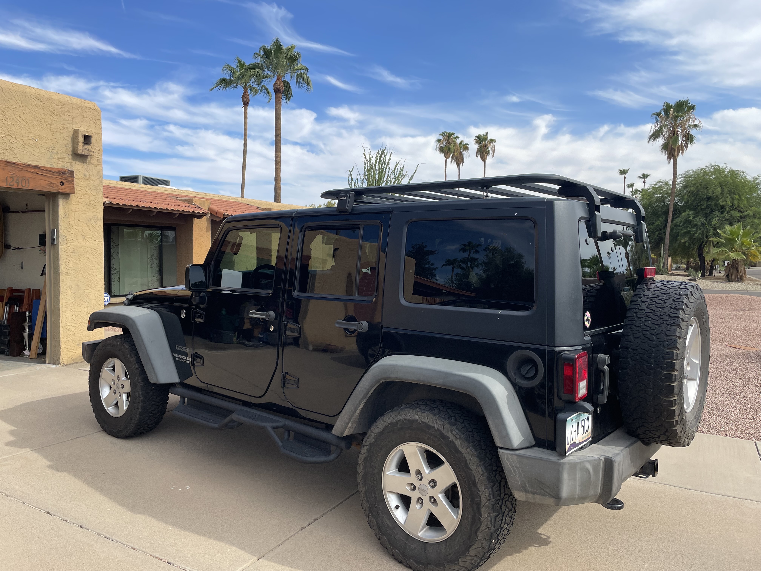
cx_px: 380
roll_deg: -0.1
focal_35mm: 26
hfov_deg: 67.3
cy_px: 286
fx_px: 572
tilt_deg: -2.6
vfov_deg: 53.1
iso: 32
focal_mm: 4.2
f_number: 1.6
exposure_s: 1/2564
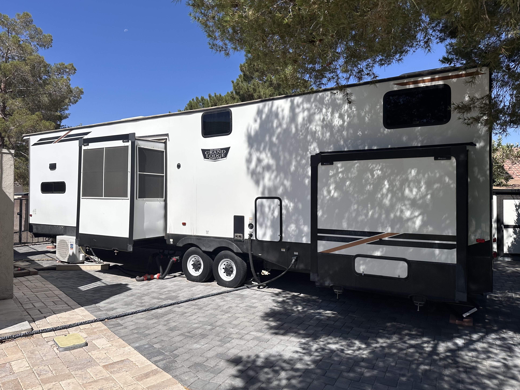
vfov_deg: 54.9
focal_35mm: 25
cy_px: 193
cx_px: 252
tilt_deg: +2.2
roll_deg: +0.0
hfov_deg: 69.4
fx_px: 376
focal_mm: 6.86
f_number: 1.78
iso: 80
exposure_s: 1/7042
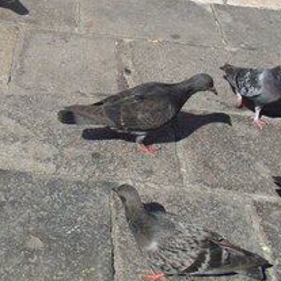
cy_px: 124
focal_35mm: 65
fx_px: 597
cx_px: 69
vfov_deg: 26.5
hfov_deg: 26.1
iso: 80
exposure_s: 1/180
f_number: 8.4
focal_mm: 6.3
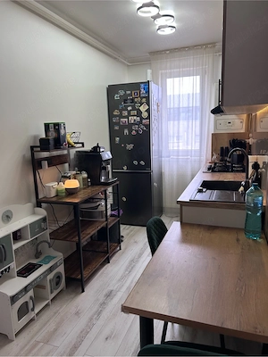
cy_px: 178
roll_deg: +1.5
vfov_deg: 67.3
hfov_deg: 53.1
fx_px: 268
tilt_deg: -10.3
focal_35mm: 26
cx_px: 134
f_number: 1.5
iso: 125
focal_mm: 5.7
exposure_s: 1/86
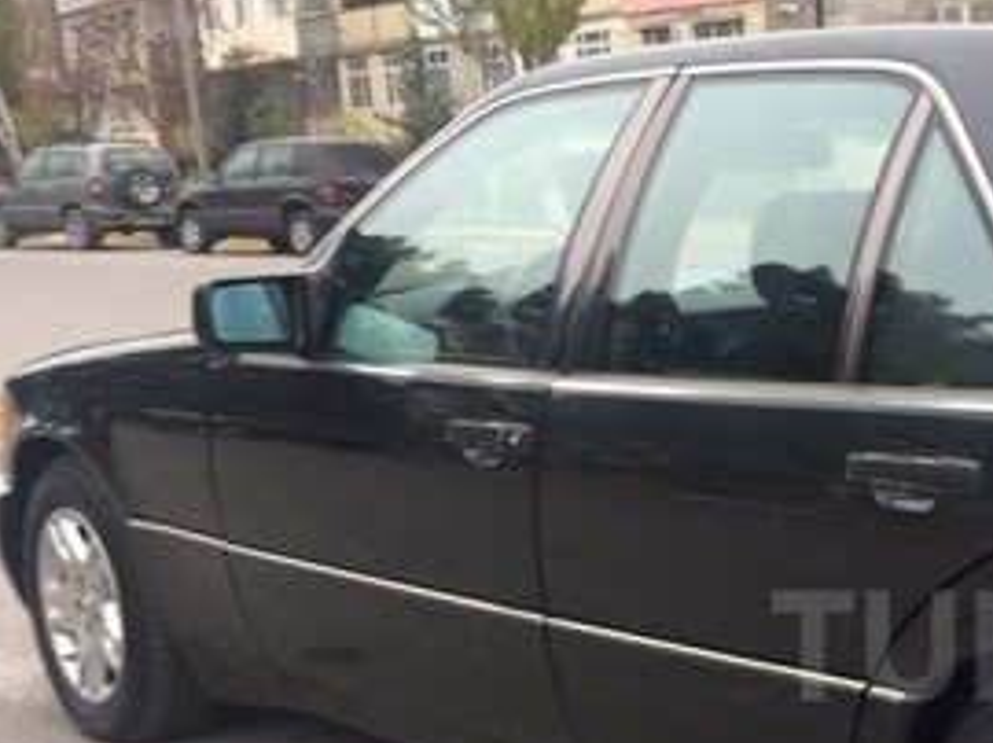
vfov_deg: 20.3
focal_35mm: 71
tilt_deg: -16.0
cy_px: 646
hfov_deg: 25.1
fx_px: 2035
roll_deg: +2.9
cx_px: 1147
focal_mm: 4.15
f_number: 2.2
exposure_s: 1/50
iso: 40
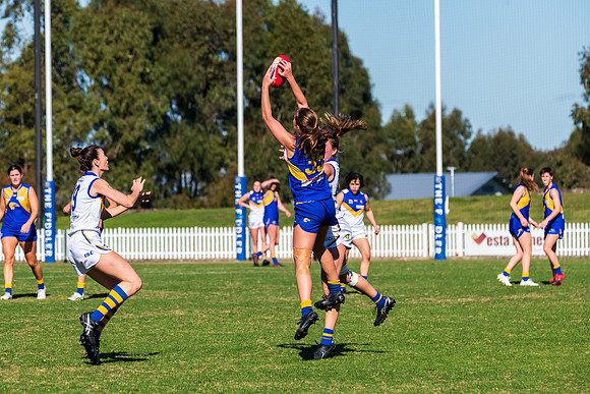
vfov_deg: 4.9
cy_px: 197
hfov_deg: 7.4
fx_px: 4590
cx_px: 295
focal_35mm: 280
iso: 800
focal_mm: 280
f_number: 10
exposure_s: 1/2000
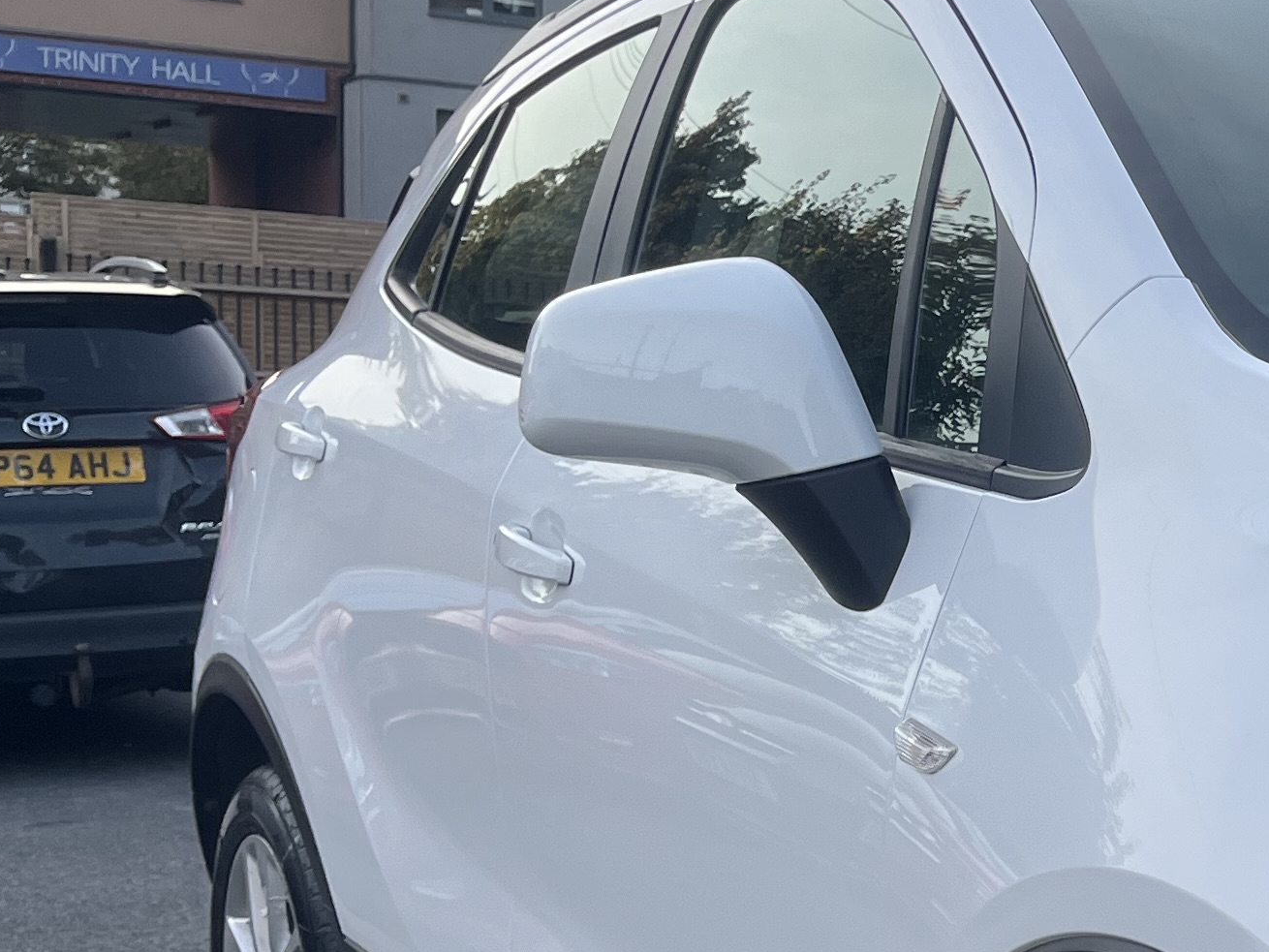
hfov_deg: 20.9
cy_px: 776
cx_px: 1876
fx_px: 2933
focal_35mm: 80
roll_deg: -3.3
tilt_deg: -7.4
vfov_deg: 18.3
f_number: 1.6
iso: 50
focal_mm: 5.1
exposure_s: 1/497
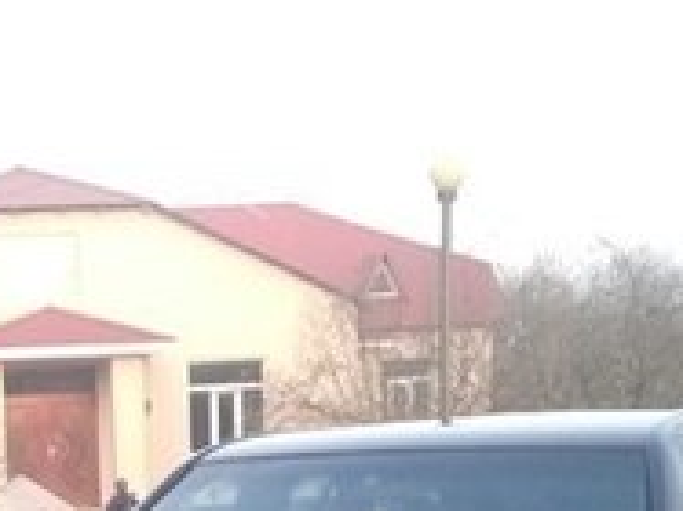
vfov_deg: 17.0
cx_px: 44
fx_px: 1459
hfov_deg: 25.4
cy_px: 874
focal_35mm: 74
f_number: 2
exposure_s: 1/100
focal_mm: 3.57
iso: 252
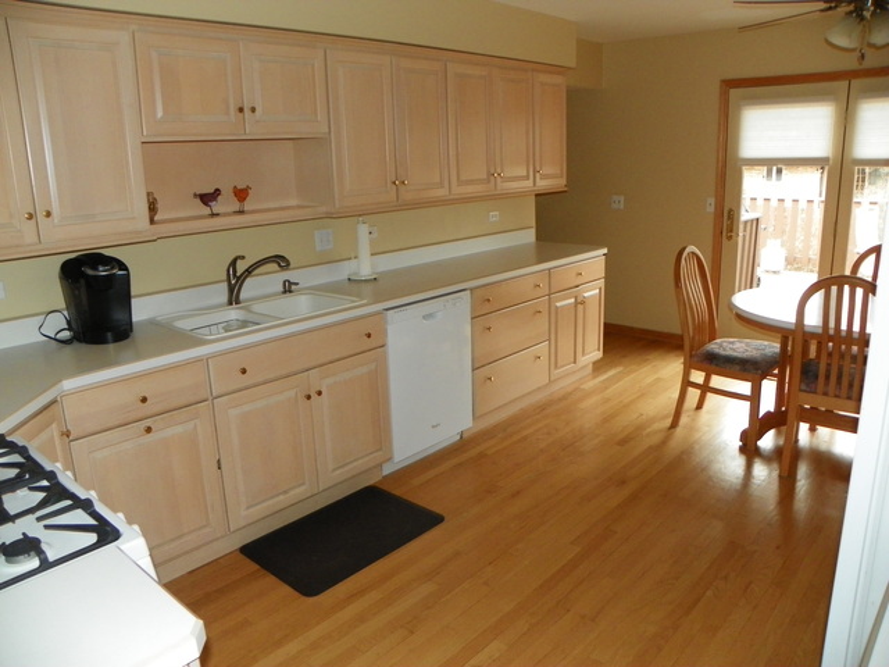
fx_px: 668
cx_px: 444
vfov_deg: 53.1
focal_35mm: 26
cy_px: 334
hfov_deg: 67.3
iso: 200
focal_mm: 4.6
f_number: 2.8
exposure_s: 1/125
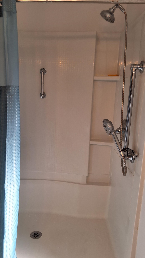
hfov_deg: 37.6
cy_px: 129
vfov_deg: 62.6
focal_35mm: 31
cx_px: 56
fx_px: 212
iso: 32
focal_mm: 2.91
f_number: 1.9
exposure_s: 1/126
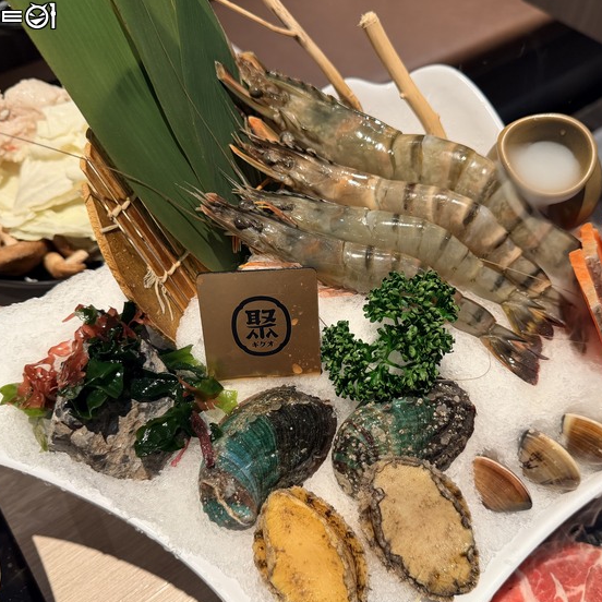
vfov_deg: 54.0
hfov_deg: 54.0
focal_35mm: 30
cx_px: 325
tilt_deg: -52.5
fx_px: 590
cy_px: 316
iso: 200
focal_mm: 6.76
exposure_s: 1/110
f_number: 1.78
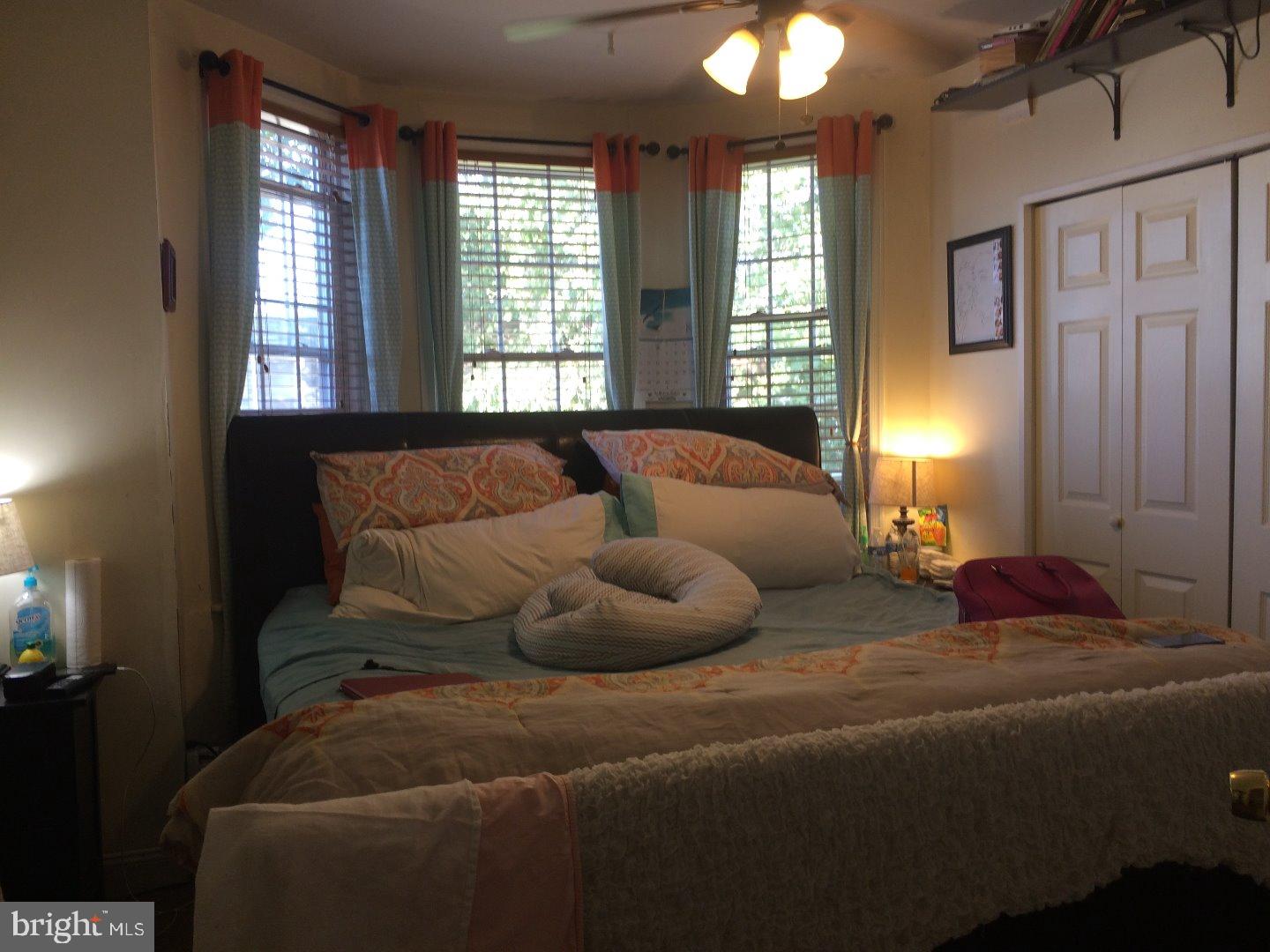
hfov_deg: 61.7
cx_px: 635
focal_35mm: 29
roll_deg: +0.0
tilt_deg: -4.0
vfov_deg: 48.2
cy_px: 476
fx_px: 1064
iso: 40
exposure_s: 1/40
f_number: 2.2
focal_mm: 4.15
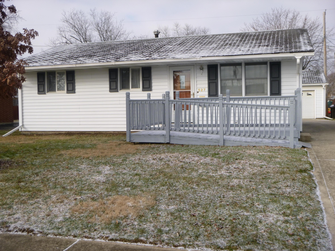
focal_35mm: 41
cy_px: 126
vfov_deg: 35.1
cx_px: 168
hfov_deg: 45.8
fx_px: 397
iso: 100
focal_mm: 7.3
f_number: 4.6
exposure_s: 1/250
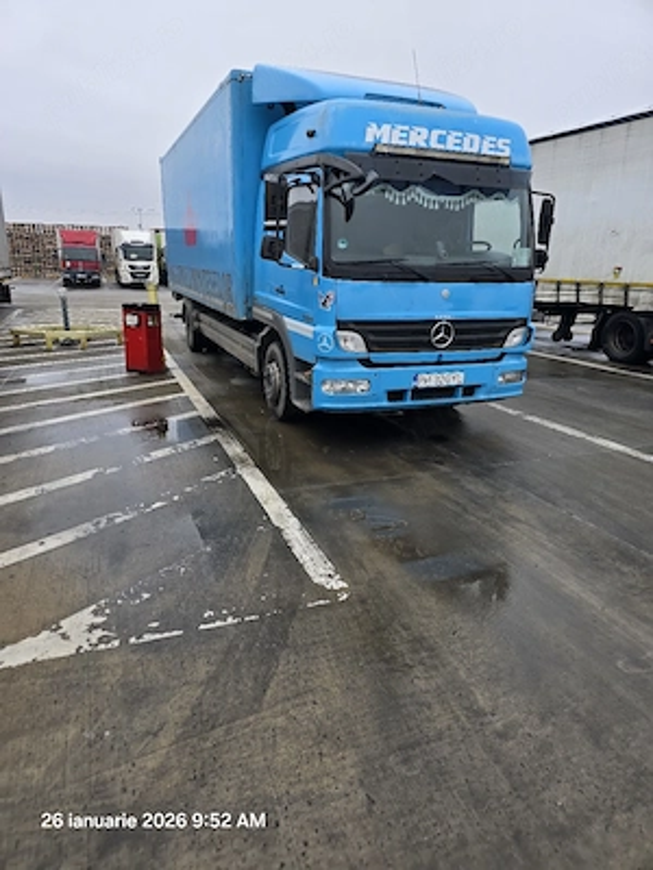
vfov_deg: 73.9
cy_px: 435
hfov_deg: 58.9
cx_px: 326
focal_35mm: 23
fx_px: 578
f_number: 1.7
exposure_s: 1/182
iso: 25
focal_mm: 6.3
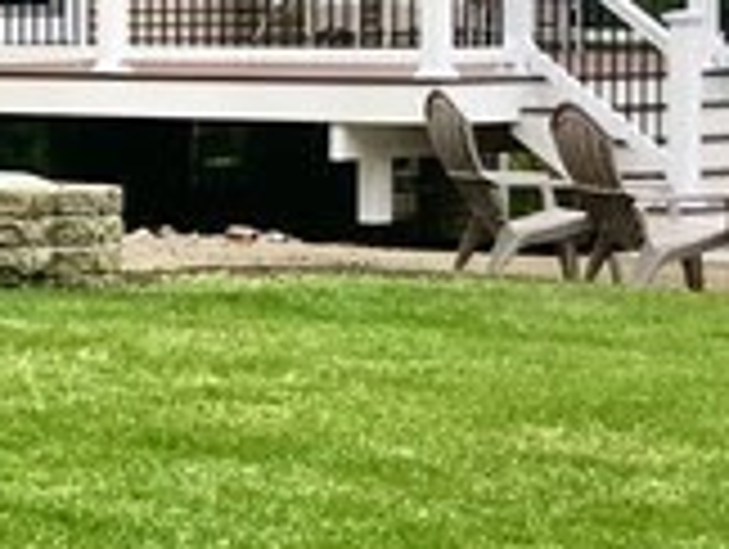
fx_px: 3860
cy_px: 140
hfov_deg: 9.6
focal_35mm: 183
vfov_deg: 8.1
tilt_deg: -1.2
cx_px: -1030
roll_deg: +0.2
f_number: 2.2
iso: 25
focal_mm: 4.15
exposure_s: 1/373
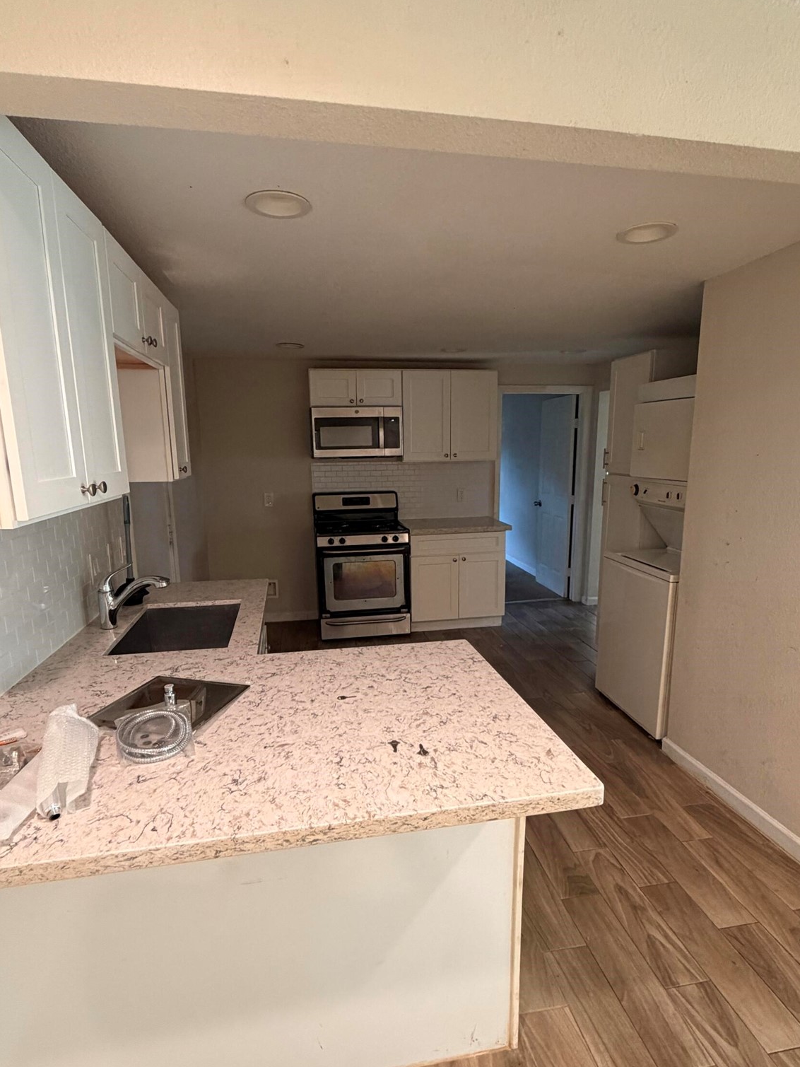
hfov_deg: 68.7
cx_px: 406
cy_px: 571
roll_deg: +0.9
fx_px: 585
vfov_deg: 84.5
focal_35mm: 19
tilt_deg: -12.1
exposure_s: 1/60
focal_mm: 2.22
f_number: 2.2
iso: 320
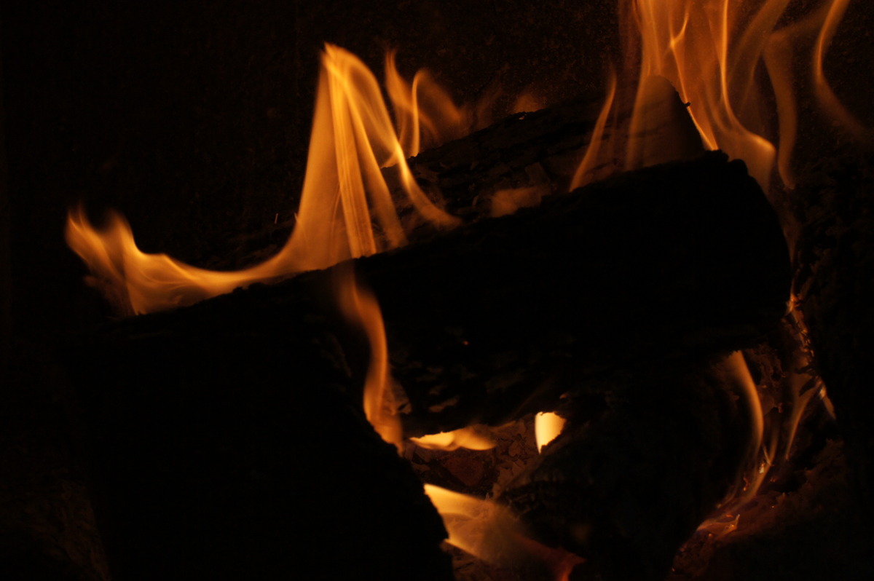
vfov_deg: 16.5
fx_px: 2001
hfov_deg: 24.6
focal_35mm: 82
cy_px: 290
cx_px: 437
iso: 800
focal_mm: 55
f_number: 13
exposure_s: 1/500
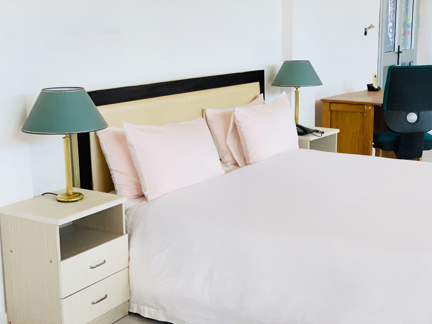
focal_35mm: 52
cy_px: 162
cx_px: 216
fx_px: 649
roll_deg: +0.5
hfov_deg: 36.8
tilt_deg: -12.6
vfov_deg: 28.0
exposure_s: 1/122
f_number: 2
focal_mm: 6
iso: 320
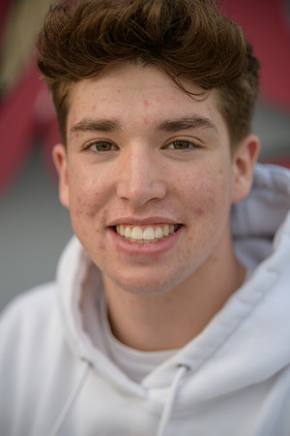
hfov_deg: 16.1
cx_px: 145
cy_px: 218
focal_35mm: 85
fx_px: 1027
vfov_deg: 23.9
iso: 250
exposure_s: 1/400
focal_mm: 85
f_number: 2.8
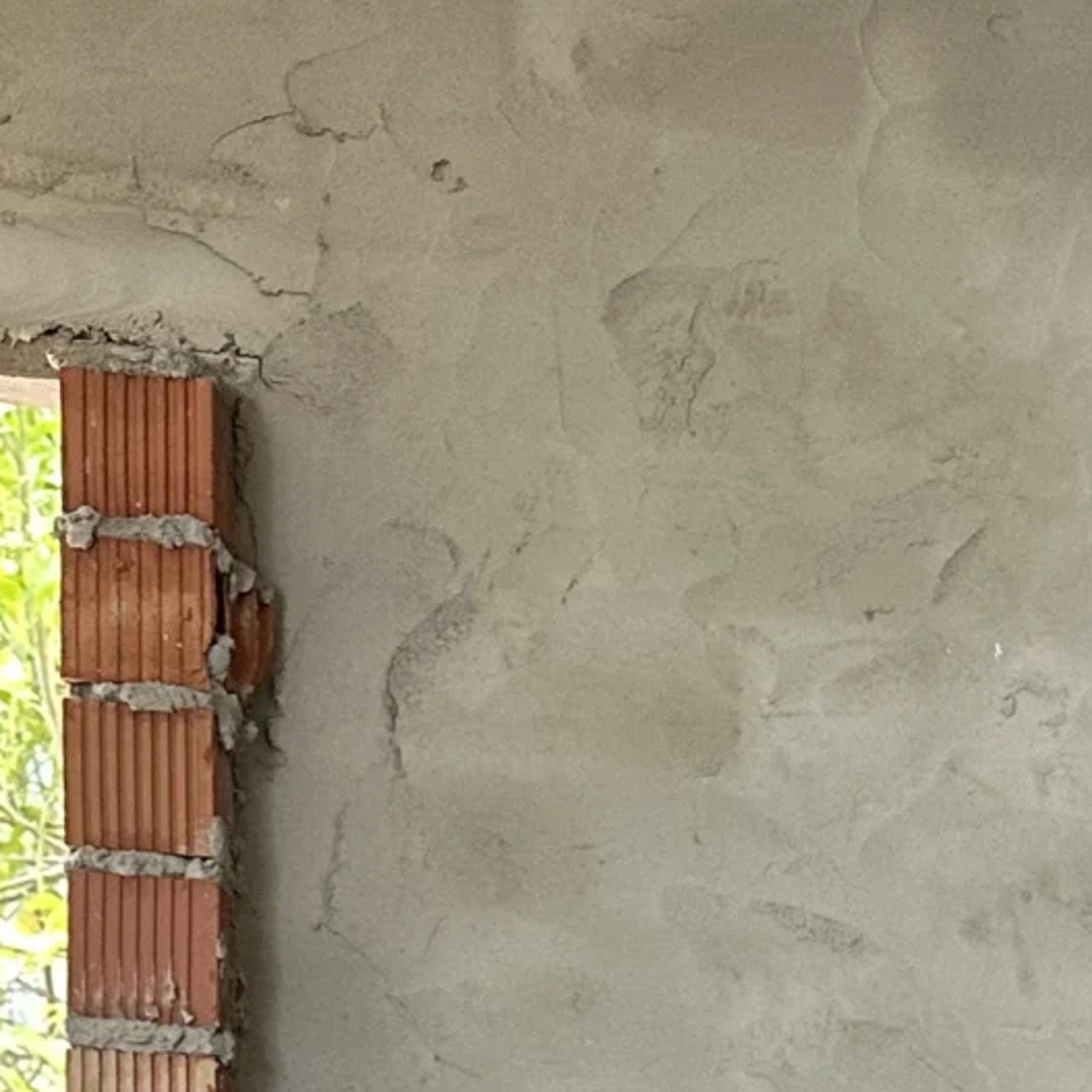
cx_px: 1641
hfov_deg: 15.6
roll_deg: -3.2
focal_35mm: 103
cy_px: 1975
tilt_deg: -7.3
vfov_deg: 14.7
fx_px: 3676
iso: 250
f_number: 1.78
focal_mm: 6.86
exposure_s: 1/76
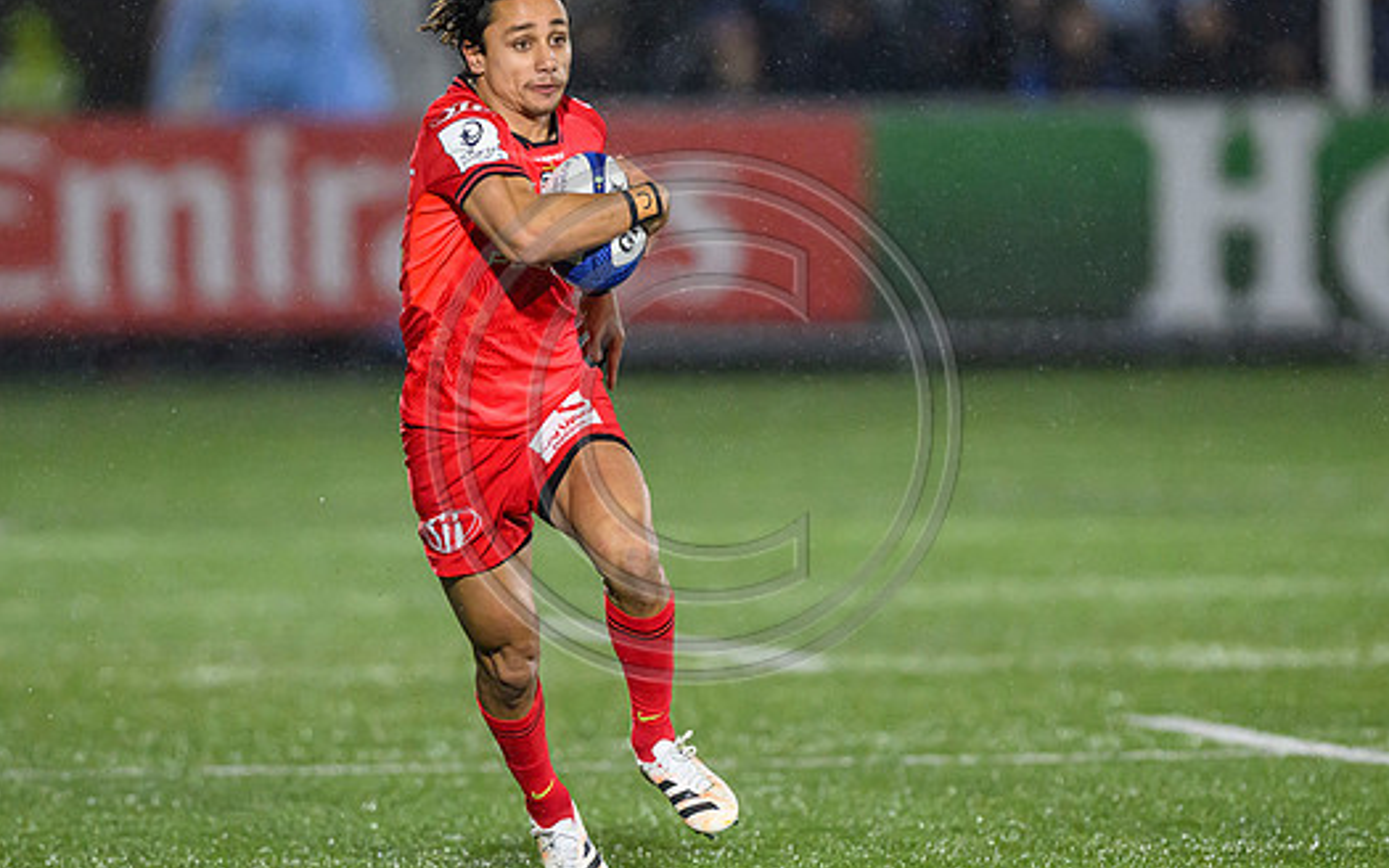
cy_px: 492
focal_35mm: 704
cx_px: 551
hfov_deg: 3.0
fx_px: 26647
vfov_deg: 1.9
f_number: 3.2
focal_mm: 400
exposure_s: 1/2500
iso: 5000
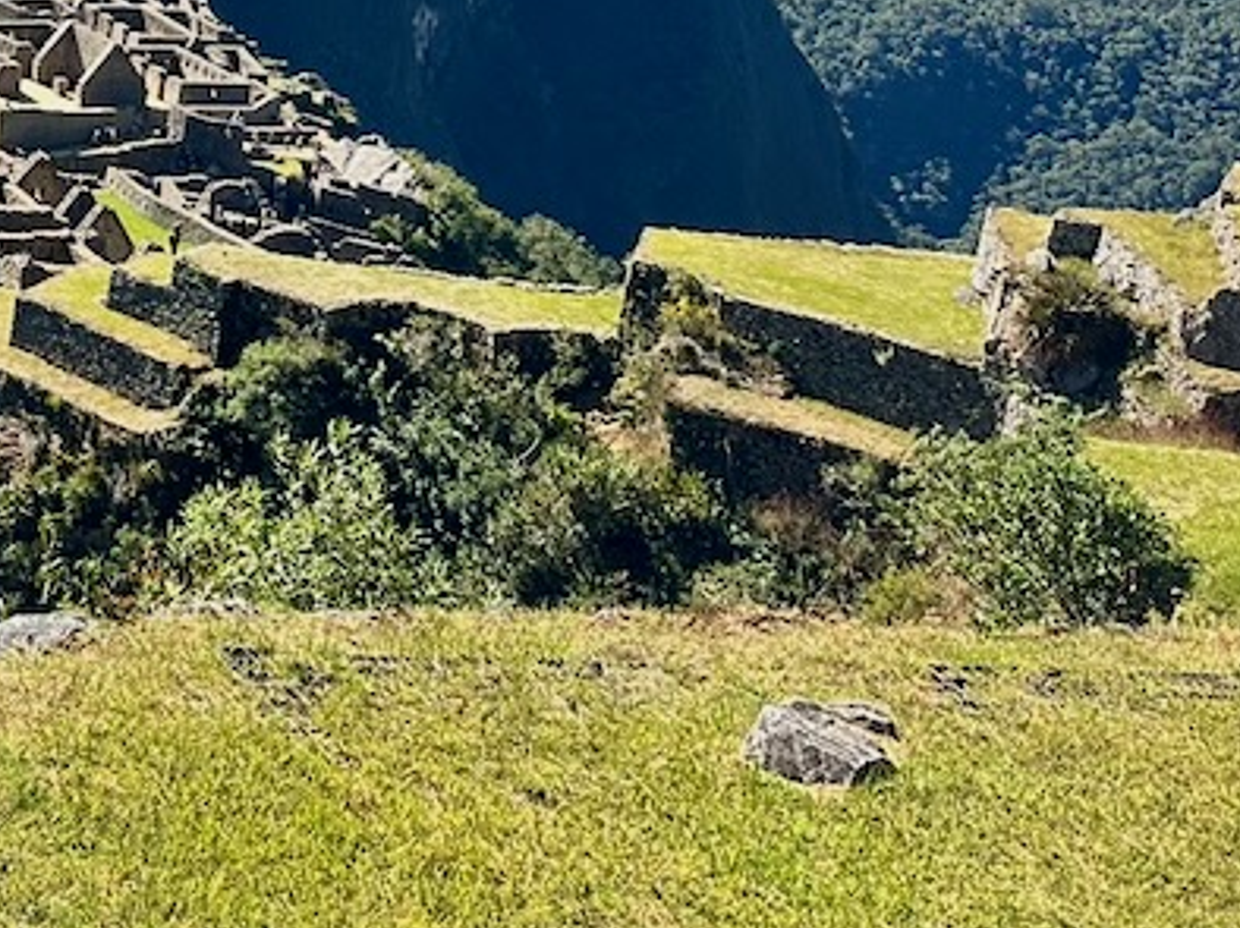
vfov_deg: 17.2
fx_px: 2792
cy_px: -437
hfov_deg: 21.0
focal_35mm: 78
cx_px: -645
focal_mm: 6.86
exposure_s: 1/3597
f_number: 1.78
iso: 80
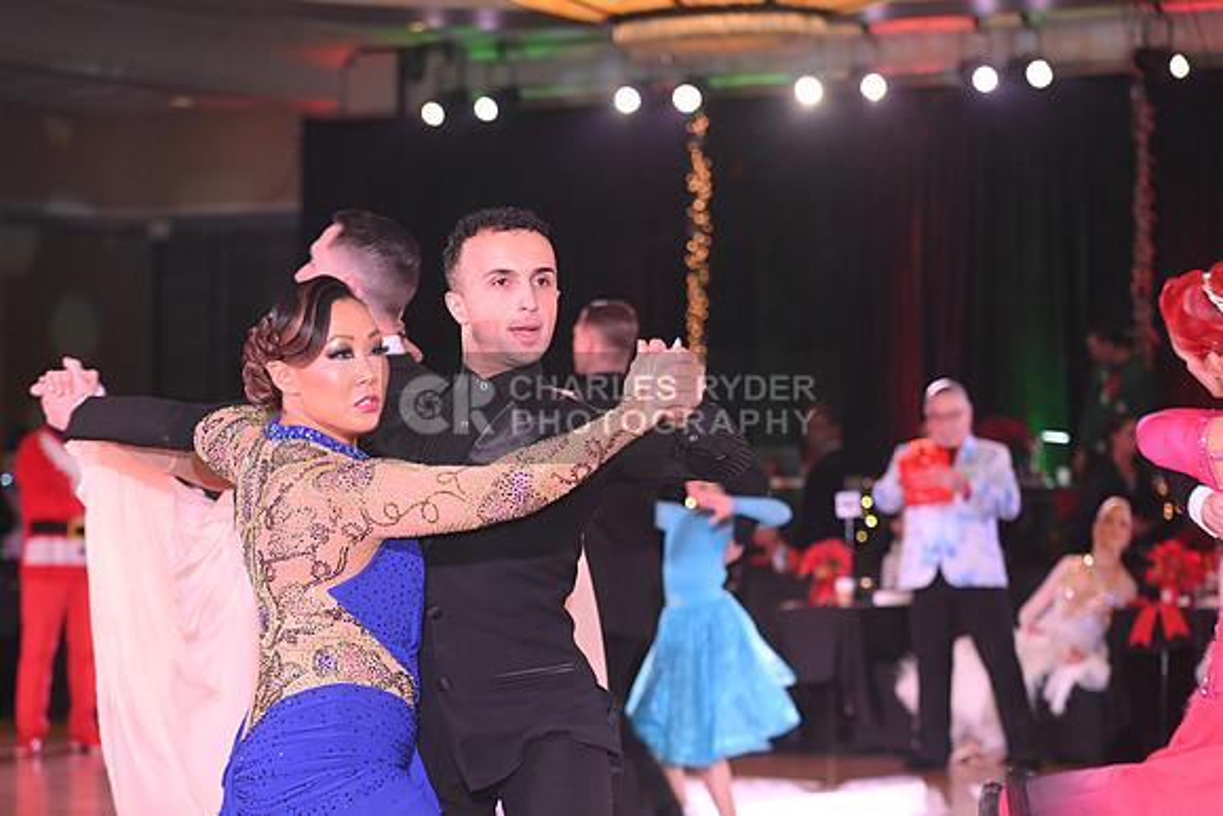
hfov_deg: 18.3
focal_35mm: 112
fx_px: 3806
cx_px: 612
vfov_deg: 12.2
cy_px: 408
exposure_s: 1/200
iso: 2000
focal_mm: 112
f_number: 5
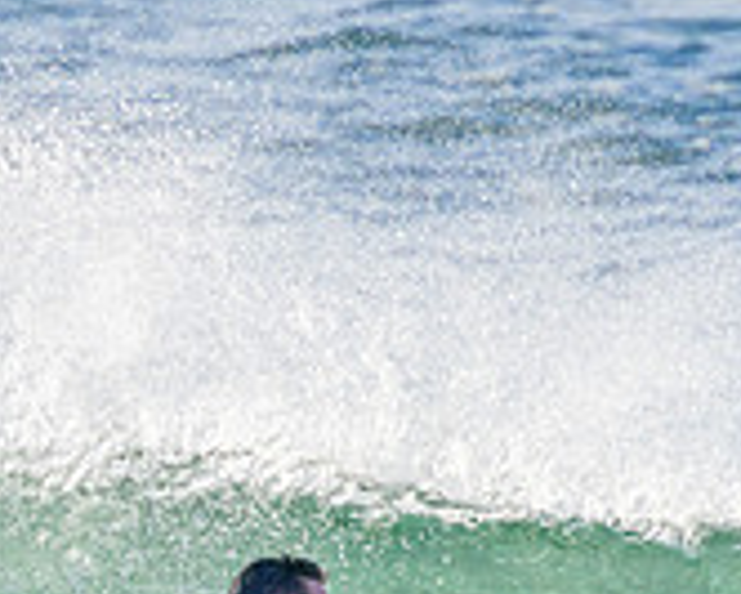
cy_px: 699
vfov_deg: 0.6
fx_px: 57448
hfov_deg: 0.7
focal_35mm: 2618
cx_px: 290
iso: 1250
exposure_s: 1/2000
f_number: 11
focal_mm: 800
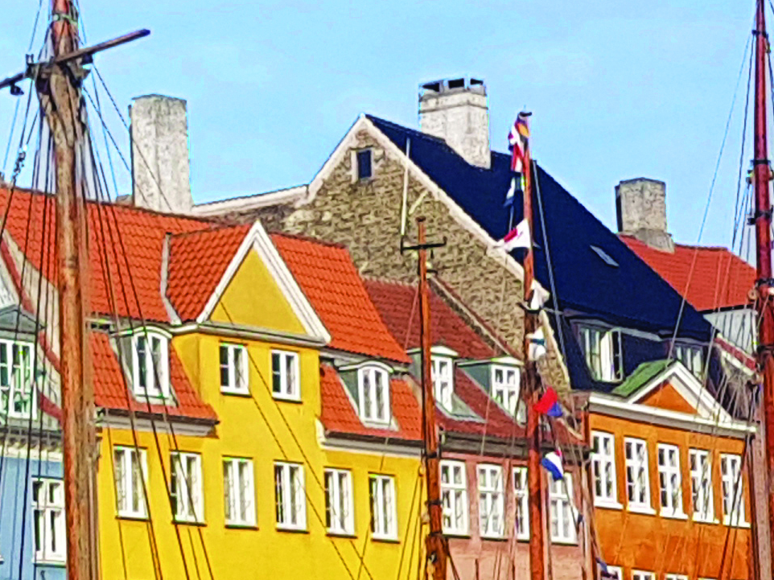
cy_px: 525
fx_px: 2437
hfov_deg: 17.2
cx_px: -153
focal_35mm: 109
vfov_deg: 13.5
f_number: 1.7
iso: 40
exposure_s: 1/2912
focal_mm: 4.2
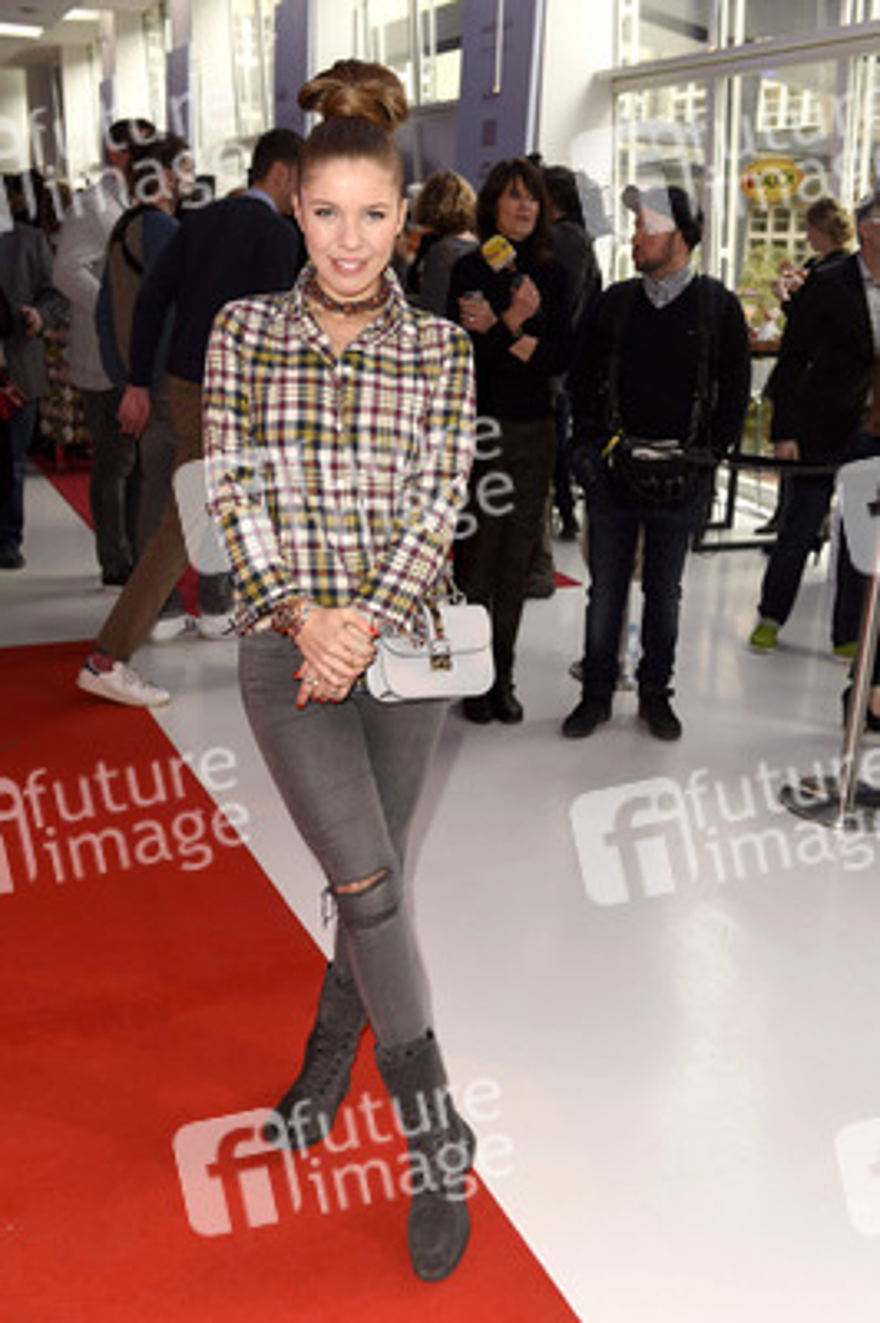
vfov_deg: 54.5
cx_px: 440
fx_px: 1285
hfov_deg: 37.8
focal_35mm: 35
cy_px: 662
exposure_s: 1/200
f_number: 5.6
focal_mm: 35
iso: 500
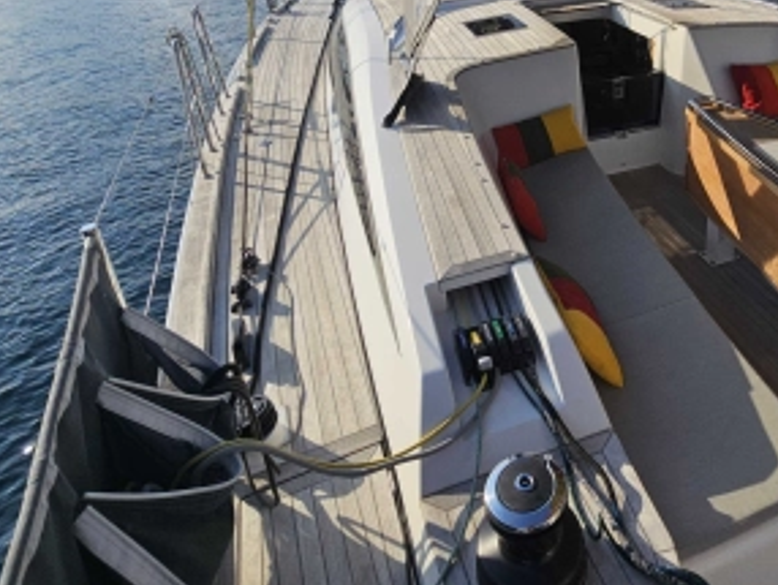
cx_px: 544
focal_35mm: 25
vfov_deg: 51.0
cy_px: 105
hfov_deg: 66.6
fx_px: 562
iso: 50
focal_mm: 2.2
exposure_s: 1/3697
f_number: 2.2
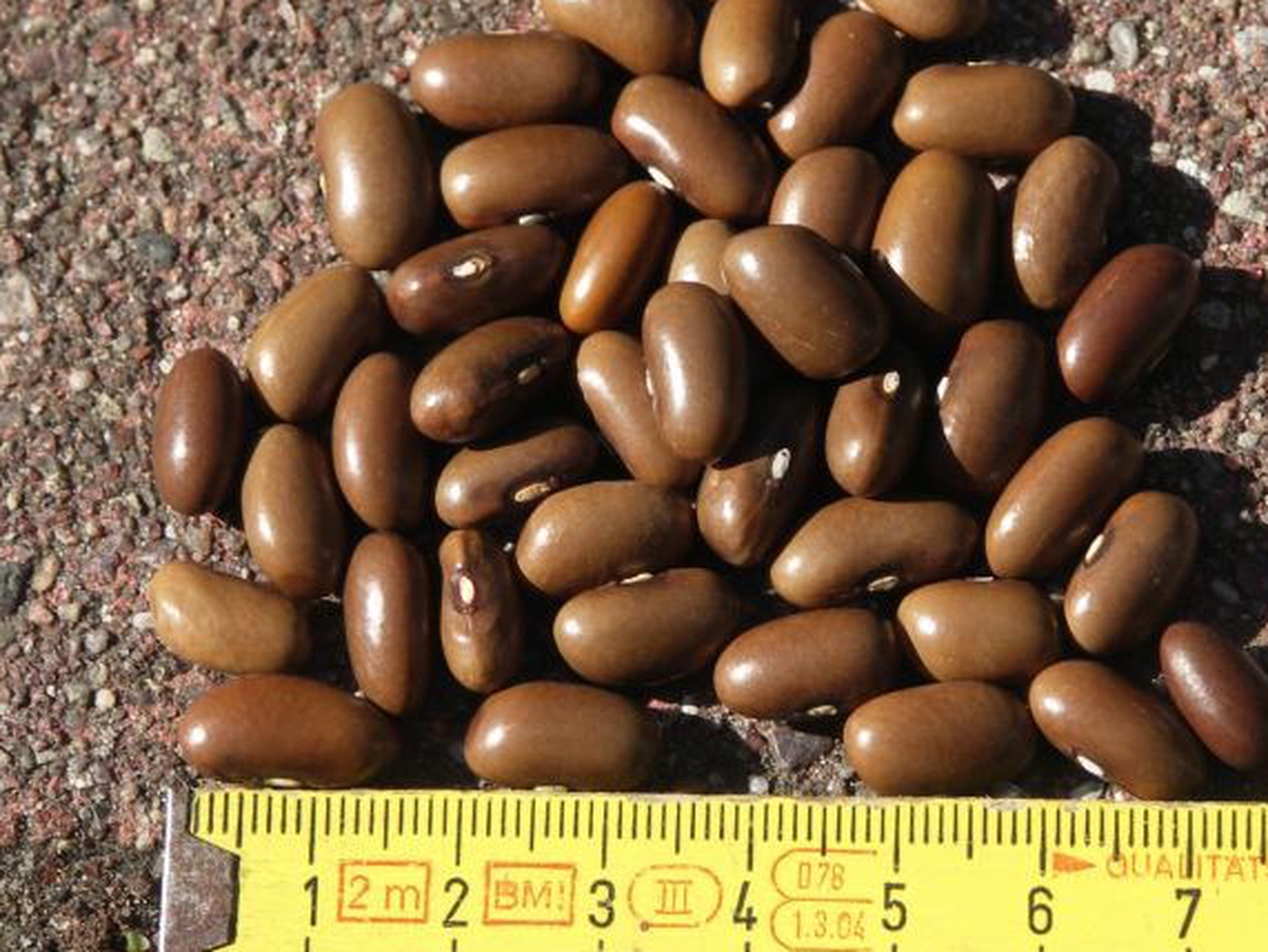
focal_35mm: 280
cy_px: 448
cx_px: 866
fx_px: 10263
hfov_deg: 7.1
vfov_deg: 5.3
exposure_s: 1/320
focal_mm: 50.8
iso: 64
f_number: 4.5
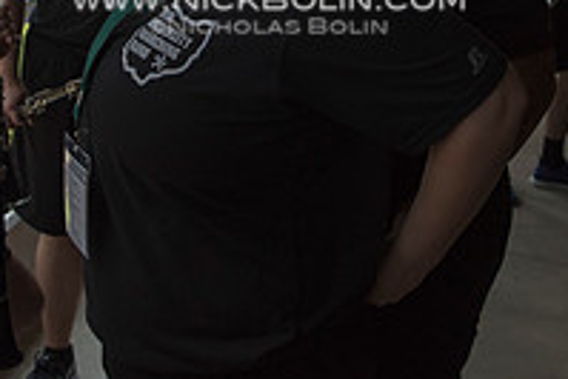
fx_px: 1105
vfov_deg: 18.3
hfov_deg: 28.8
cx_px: 268
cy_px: -101
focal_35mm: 70
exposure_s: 1/1000
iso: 640
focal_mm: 24
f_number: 5
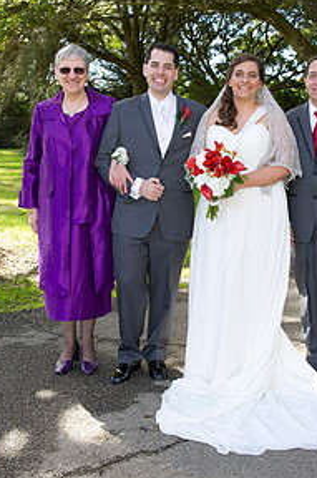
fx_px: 663
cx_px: 200
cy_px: 193
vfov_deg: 39.5
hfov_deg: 26.8
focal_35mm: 50
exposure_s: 1/160
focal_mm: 32
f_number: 5.6
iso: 320
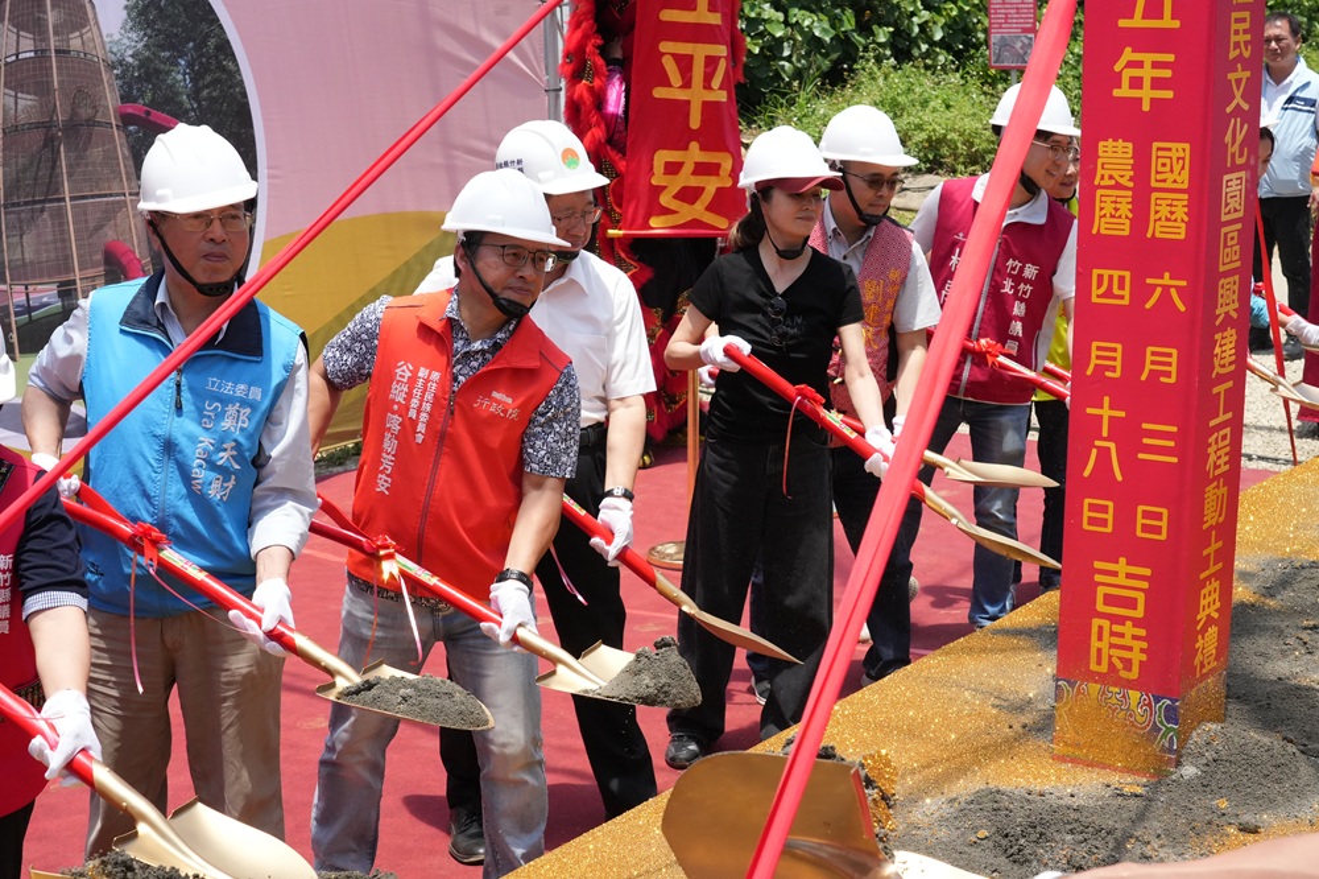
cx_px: 660
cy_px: 440
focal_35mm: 60
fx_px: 2197
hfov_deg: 33.4
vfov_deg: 22.6
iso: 4000
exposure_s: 1/3200
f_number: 11
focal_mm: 60
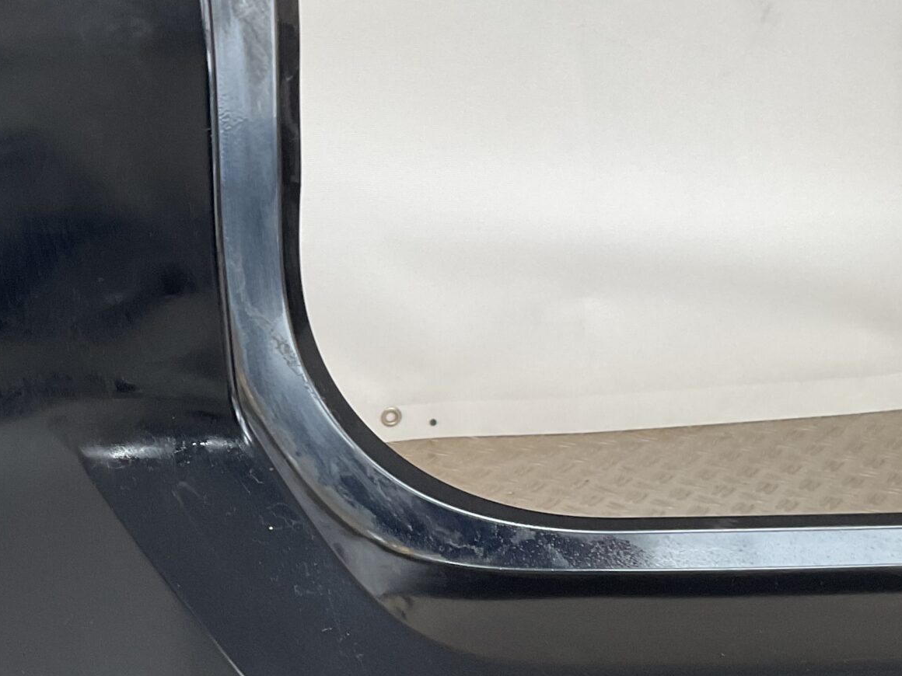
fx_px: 1668
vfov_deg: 22.9
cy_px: 342
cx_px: 152
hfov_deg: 29.4
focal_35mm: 64
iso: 50
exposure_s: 1/120
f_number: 1.8
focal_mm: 3
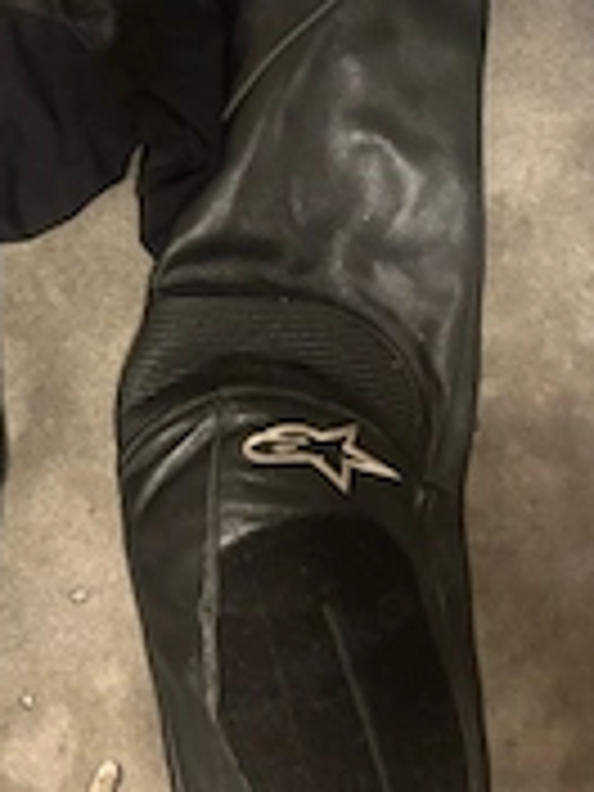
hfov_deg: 24.4
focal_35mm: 59
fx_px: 1350
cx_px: 117
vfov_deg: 32.6
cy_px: 324
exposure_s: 1/25
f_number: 1.6
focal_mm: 5.96
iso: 640
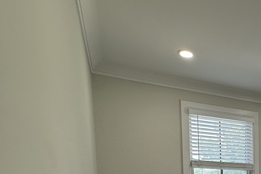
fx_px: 268
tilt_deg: -4.4
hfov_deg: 41.7
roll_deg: +0.5
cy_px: 208
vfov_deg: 30.5
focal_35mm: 37
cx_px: 285
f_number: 2.2
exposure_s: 1/120
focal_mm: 2.22
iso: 64
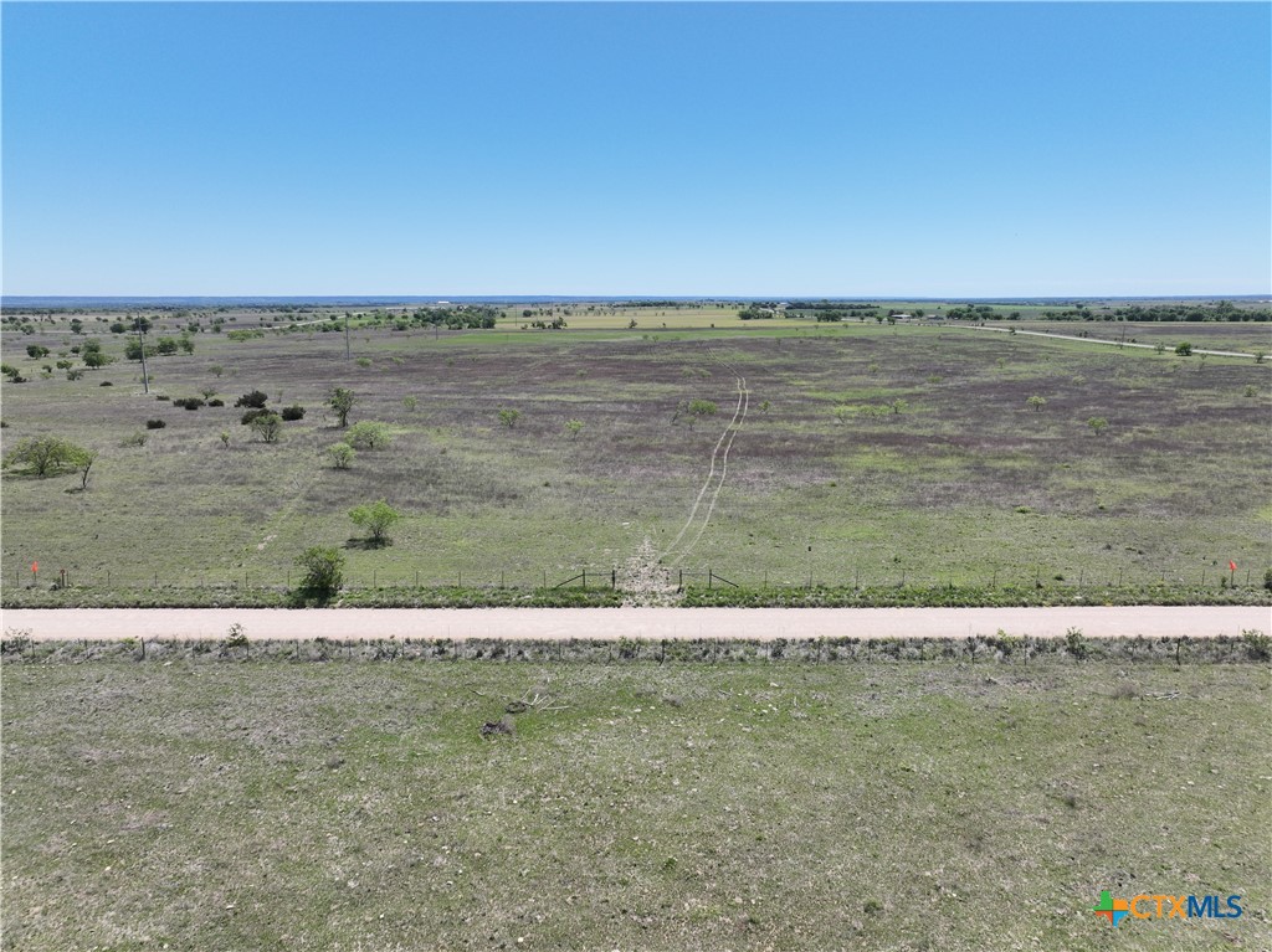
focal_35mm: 24
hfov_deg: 71.6
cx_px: 636
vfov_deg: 56.8
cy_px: 476
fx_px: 881
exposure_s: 1/2000
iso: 100
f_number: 3.5
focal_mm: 12.29
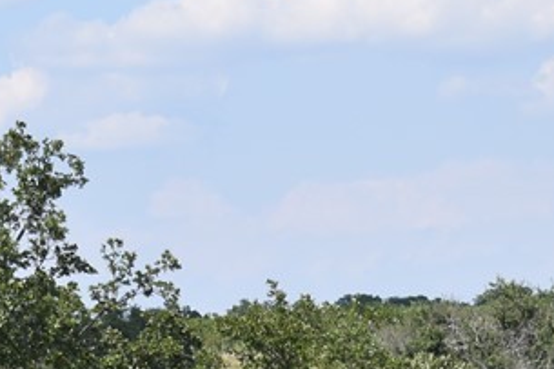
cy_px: 434
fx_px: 4106
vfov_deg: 5.1
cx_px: 376
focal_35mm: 267
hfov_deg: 7.7
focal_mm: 50
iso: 100
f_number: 8
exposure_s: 1/250
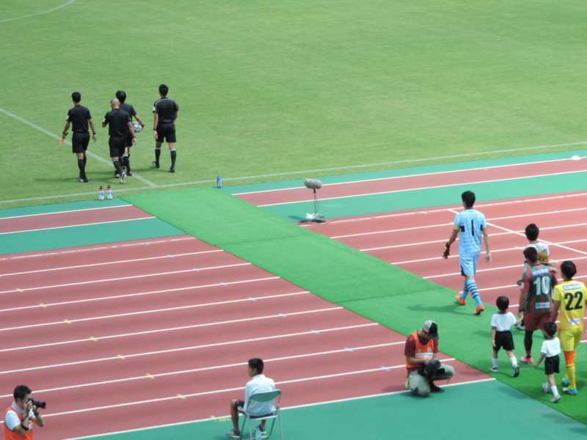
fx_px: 2459
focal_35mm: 145
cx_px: 294
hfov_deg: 13.6
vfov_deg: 10.2
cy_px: 220
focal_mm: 25.8
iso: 80
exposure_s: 1/200
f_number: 4.4
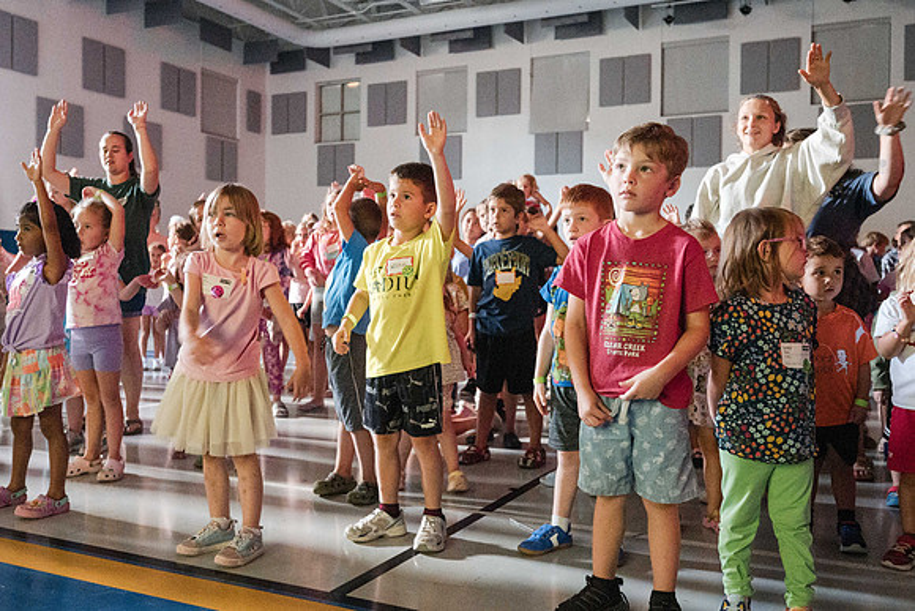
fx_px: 829
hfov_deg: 57.8
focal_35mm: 33
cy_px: 298
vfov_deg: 40.4
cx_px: 452
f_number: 4
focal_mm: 30
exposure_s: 1/60
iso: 25600
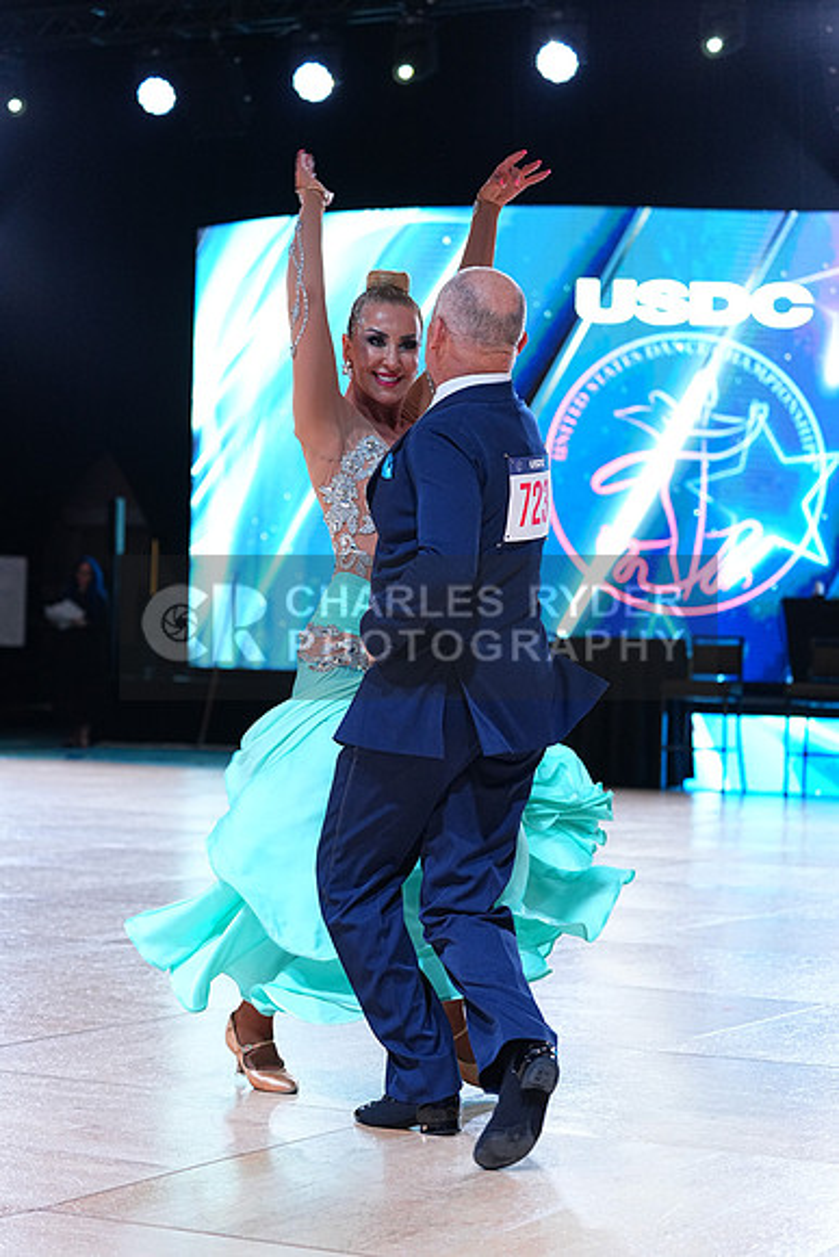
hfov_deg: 17.1
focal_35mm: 80
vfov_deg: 25.4
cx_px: 420
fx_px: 2795
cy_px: 628
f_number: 4
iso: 1600
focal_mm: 80
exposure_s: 1/400
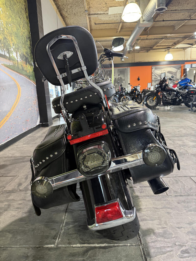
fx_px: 181
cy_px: 130
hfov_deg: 56.8
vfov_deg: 71.6
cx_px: 98
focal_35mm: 24
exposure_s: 1/60
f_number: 1.78
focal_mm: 6.76
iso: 250
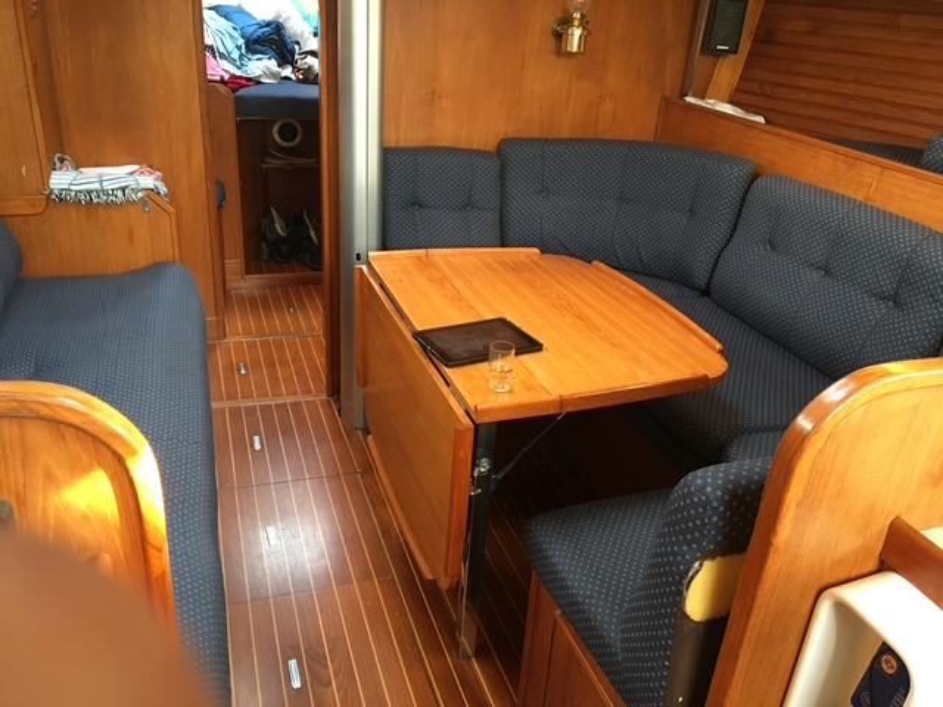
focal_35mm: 29
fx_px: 790
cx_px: 472
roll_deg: -5.0
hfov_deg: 61.7
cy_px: 354
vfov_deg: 48.2
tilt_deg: -23.6
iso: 160
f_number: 2.2
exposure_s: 1/33
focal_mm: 4.15
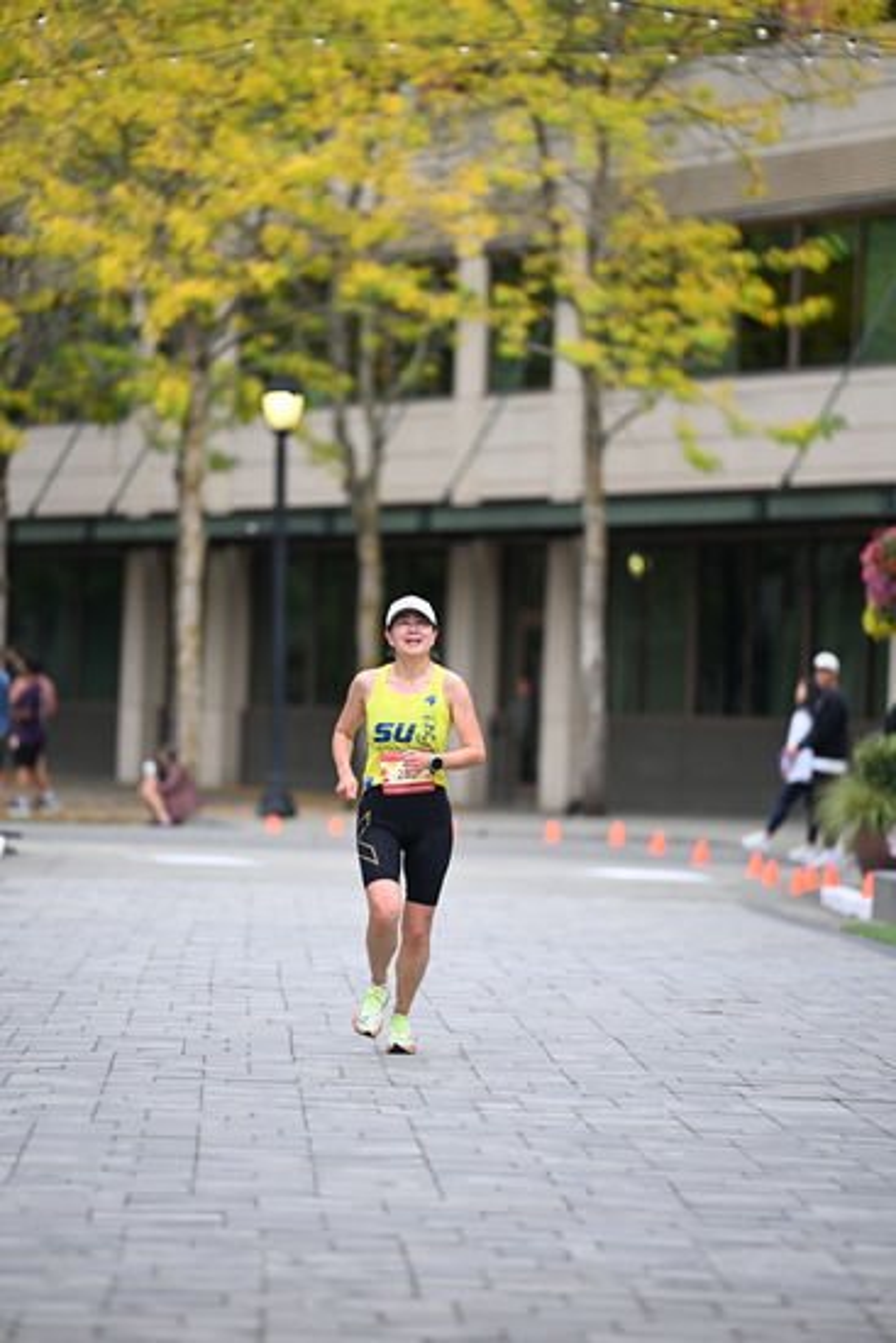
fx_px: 7461
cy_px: 672
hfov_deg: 6.9
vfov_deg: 10.3
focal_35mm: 200
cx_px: 448
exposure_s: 1/1600
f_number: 2.8
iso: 640
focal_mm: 200
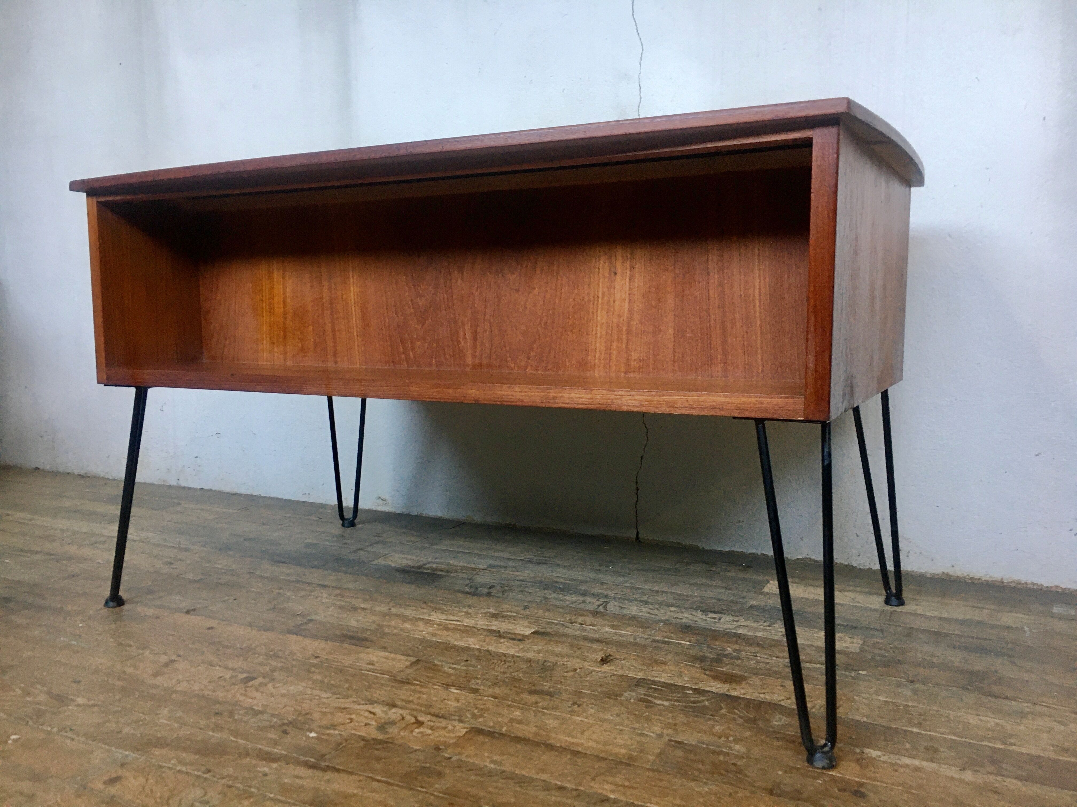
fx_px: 902
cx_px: 538
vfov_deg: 48.2
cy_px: 404
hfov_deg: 61.7
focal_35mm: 29
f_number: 2.2
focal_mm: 4.15
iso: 125
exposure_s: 1/33
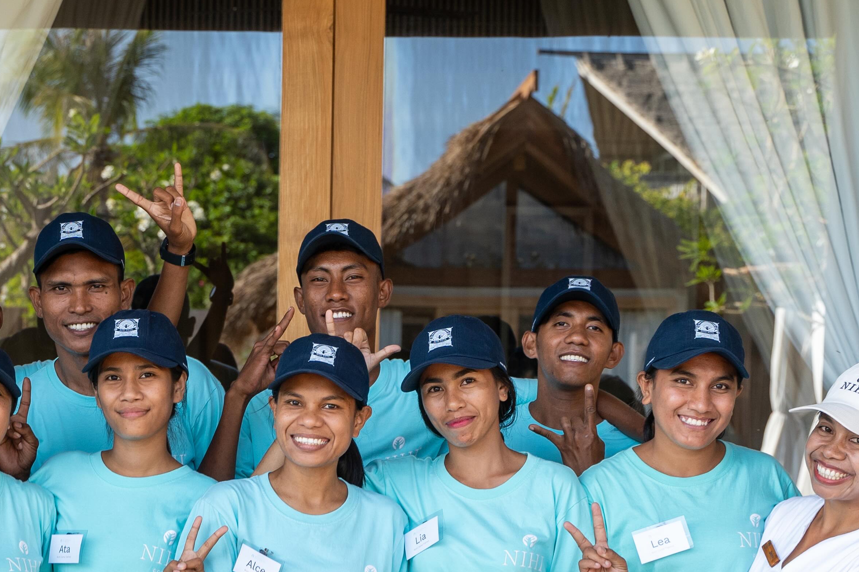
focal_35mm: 94
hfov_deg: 21.5
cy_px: 596
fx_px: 2242
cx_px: 201
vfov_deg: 14.3
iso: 250
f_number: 3.5
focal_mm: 37
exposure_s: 1/160
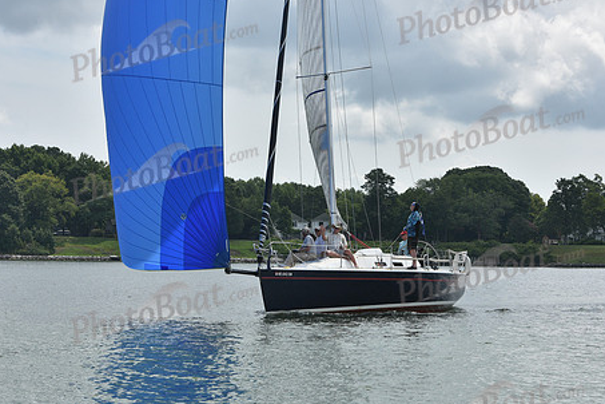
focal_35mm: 105
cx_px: 329
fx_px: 1764
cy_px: 221
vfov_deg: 13.0
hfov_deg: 19.5
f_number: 11
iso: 320
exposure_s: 1/800
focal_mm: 82
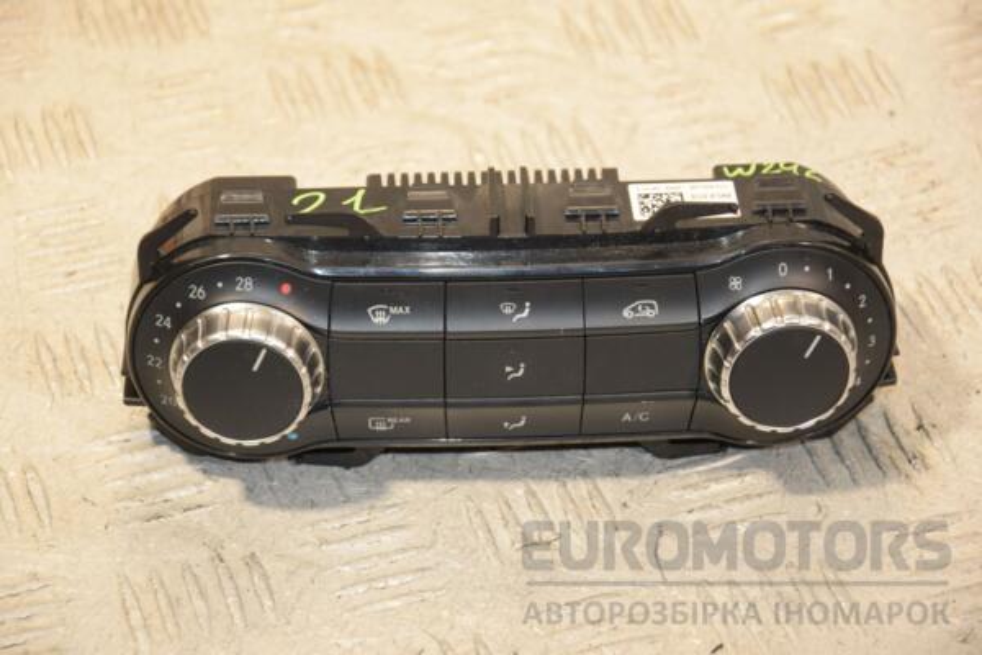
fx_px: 3682
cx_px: 491
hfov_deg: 15.2
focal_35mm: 135
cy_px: 328
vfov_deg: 10.2
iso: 800
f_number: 5.6
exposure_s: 1/160
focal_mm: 90
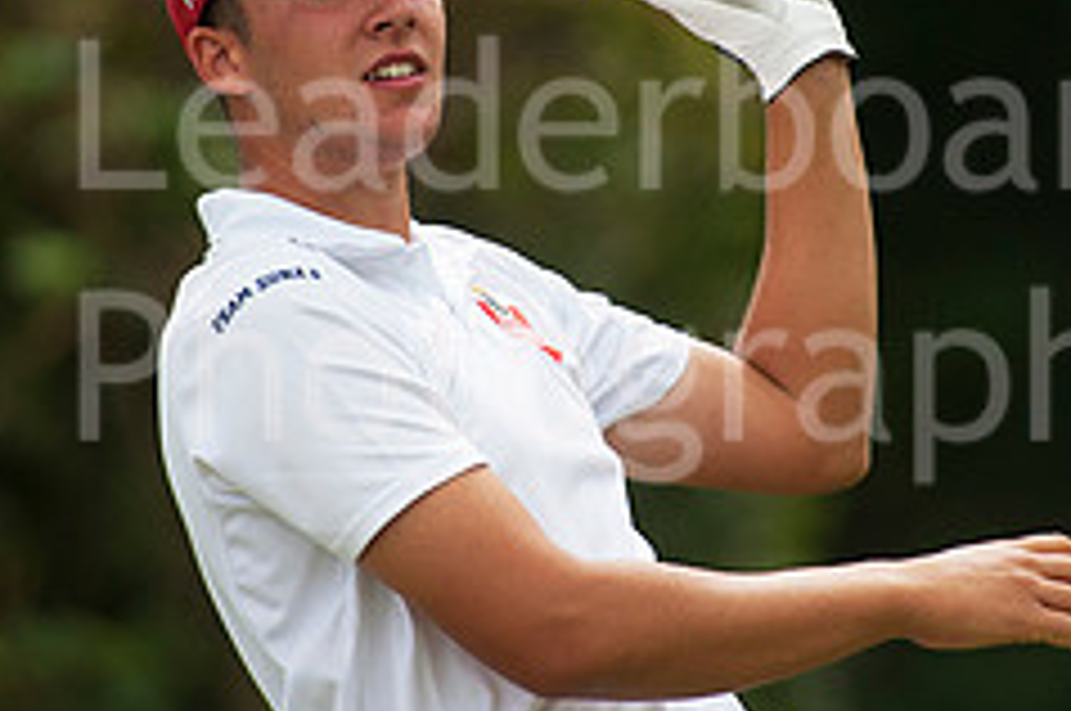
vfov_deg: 0.9
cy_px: 158
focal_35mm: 1464
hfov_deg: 1.4
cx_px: 662
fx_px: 43494
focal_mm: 600
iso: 800
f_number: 5.6
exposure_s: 1/1250
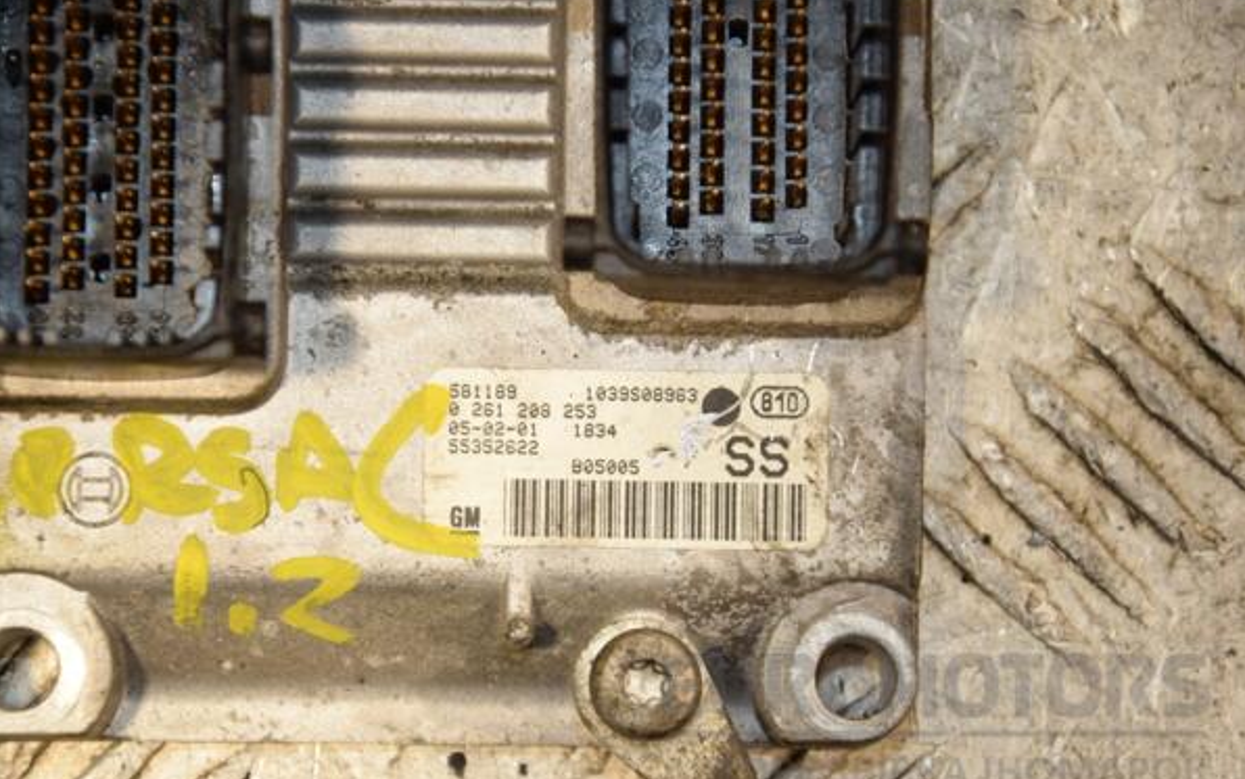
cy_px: 407
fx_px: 5482
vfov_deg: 8.1
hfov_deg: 13.0
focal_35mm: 162
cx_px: 622
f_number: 7.1
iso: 800
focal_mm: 105
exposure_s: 1/200
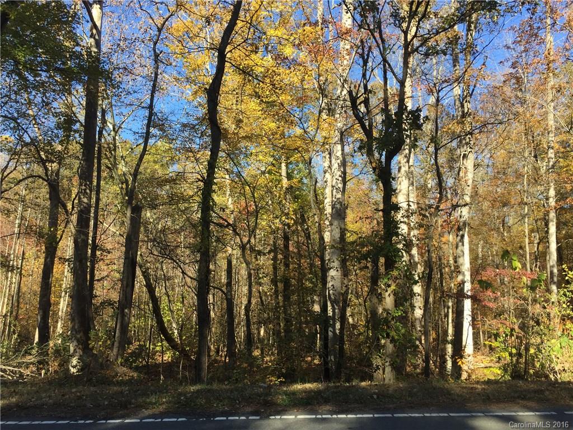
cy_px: 215
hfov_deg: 61.7
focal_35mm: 29
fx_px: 480
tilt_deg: +9.8
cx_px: 286
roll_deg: -2.7
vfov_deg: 48.2
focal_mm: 4.15
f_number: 2.2
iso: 32
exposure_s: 1/608
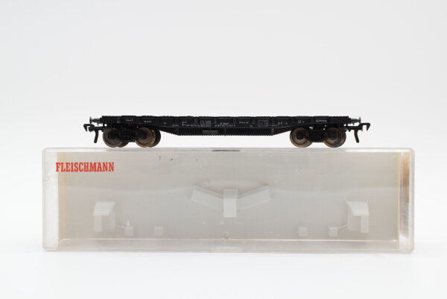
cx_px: 224
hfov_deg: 37.8
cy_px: 150
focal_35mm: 52
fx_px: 652
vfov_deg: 25.8
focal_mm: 35
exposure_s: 1/100
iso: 500
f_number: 8
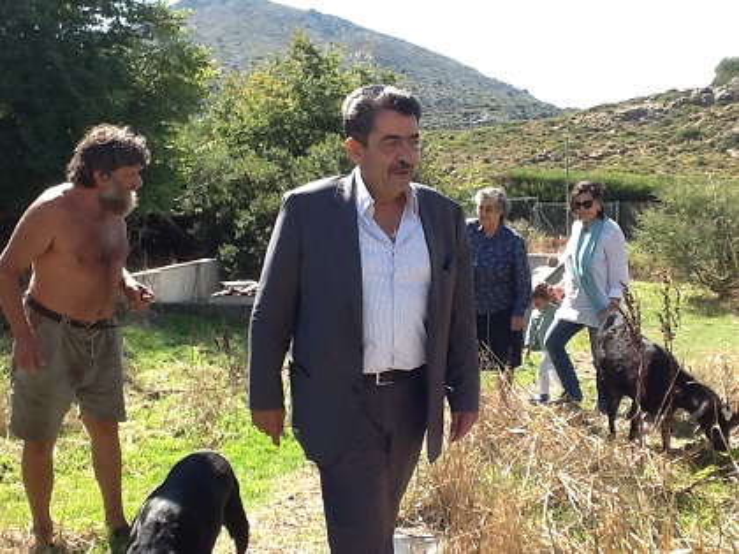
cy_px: 277
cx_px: 370
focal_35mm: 44
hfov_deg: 42.9
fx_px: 939
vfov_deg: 32.9
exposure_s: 1/505
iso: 40
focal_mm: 2.03
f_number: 2.4
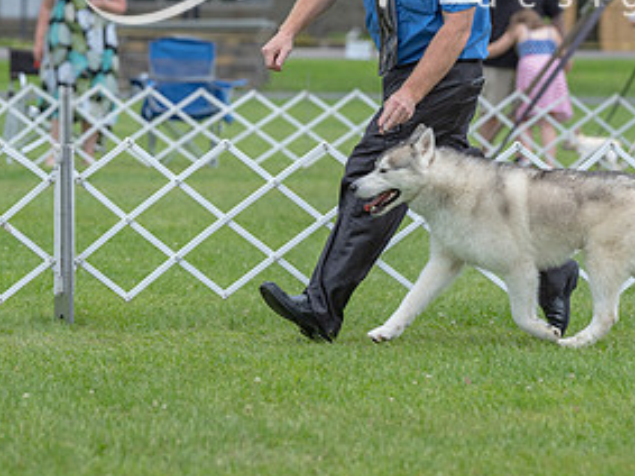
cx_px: 404
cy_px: 64
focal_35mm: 296
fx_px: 5428
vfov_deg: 5.0
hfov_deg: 6.7
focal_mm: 150
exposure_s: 1/1000
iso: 400
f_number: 4.5
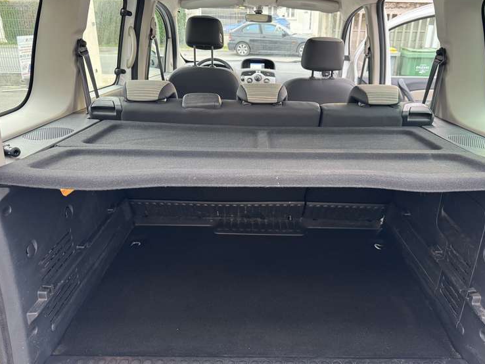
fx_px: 364
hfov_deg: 67.2
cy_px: 168
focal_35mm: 26
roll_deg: -1.6
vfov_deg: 53.0
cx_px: 260
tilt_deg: -21.1
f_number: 1.78
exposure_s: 1/50
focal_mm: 6.86
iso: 200
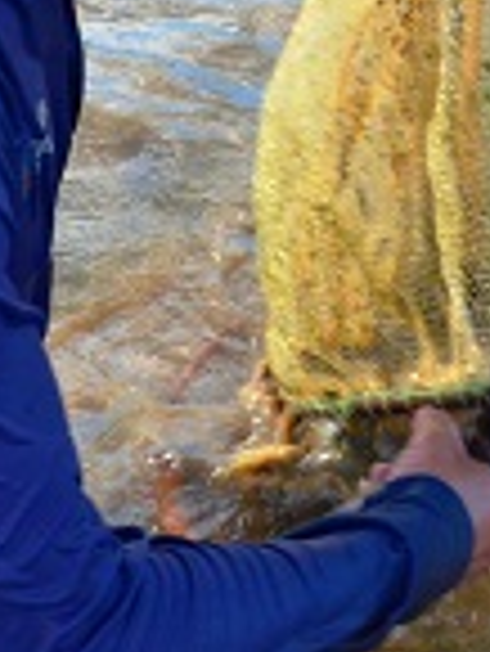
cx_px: 357
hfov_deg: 16.7
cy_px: 29
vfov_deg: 21.6
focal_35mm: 88
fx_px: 1658
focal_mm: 18
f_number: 4.5
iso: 400
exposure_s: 1/80
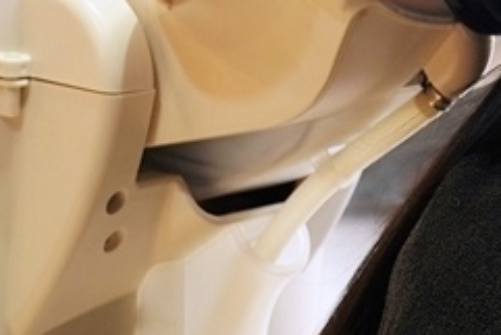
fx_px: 2423
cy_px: -149
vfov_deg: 7.8
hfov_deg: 11.5
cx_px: 663
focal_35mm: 174
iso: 250
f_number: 5
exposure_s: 1/50
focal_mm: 42
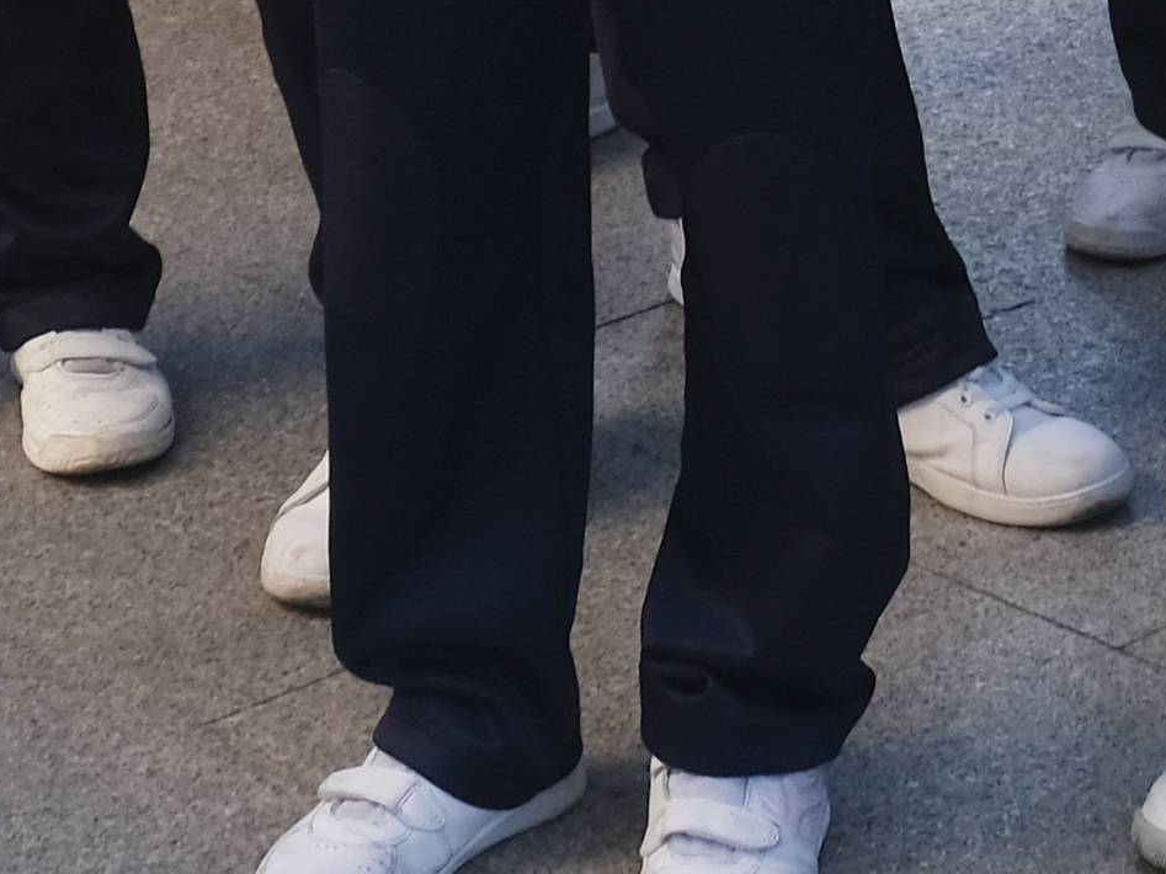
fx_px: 5759
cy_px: -1509
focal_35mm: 171
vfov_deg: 7.8
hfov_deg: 11.3
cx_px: 1548
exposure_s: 1/250
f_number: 5.6
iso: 250
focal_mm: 18
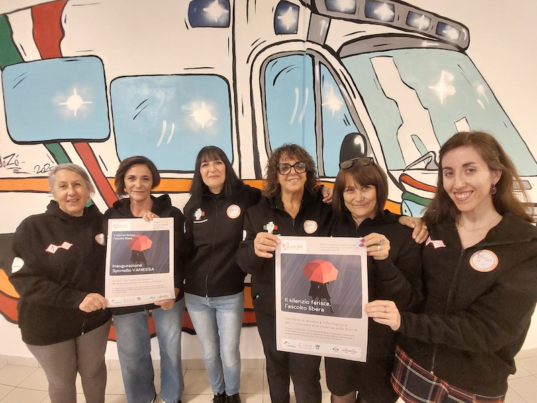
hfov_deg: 106.2
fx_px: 202
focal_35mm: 13
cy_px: 202
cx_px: 268
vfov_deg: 89.9
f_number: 2.2
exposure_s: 1/25
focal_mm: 1.74
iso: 400
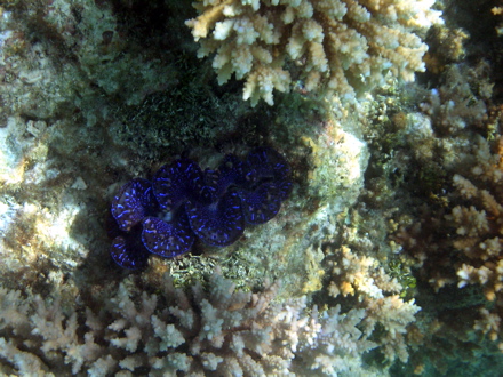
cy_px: 188
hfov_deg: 17.1
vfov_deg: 12.9
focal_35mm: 115
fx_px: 1671
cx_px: 252
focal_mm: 17.4
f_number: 4.9
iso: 100
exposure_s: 1/160
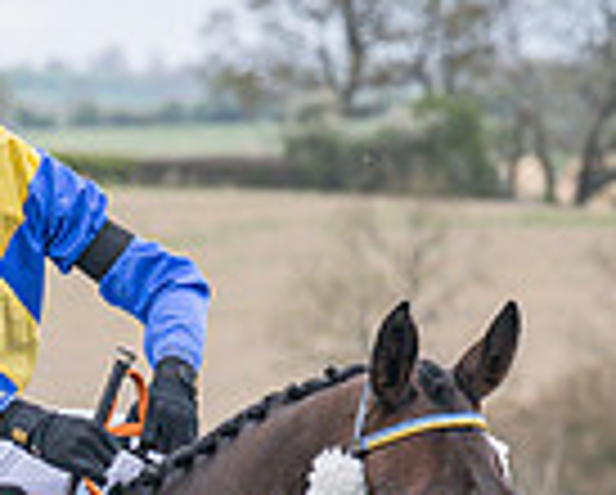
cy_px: 747
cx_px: 34
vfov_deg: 1.8
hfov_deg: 2.2
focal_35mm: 865
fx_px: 15792
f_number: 5
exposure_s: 1/1000
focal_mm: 125
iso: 400
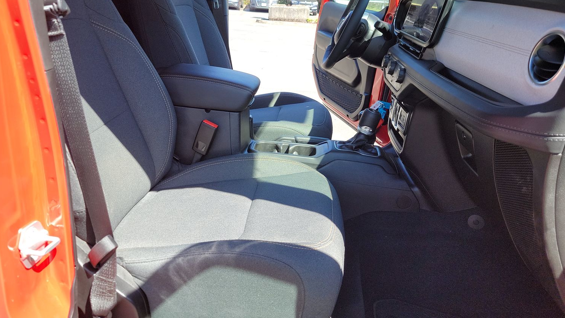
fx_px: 419
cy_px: 103
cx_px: 280
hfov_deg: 67.9
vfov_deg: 40.9
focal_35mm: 28
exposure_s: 1/119
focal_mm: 6.7
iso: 53
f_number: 1.8
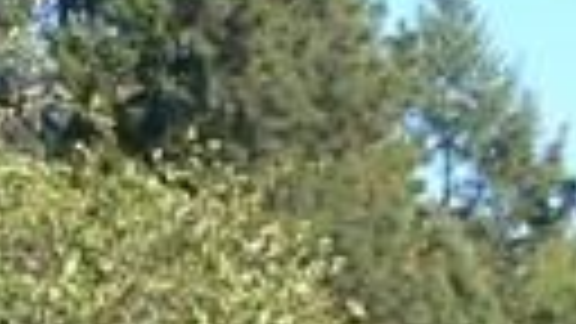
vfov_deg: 3.7
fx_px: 4643
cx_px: -603
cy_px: 1516
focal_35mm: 304
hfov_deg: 6.8
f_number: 5.6
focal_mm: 7.4
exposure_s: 1/125
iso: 80
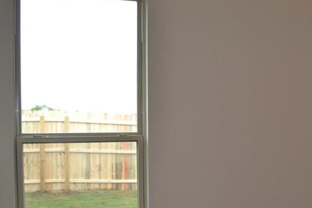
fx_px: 442
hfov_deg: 36.7
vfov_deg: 26.3
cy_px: 135
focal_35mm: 51
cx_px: 273
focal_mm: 18
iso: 320
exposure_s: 1/125
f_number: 4
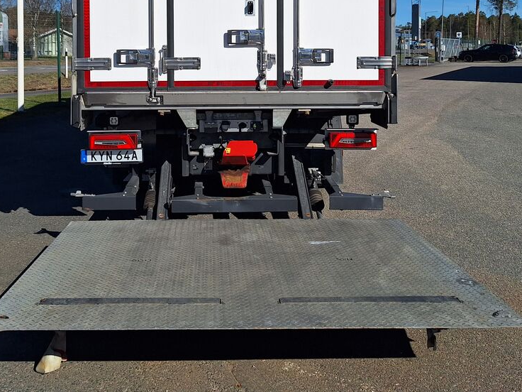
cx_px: 208
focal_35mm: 40
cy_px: 60
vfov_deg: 34.5
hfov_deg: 46.5
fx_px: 603
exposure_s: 1/6250
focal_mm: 5.54
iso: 40
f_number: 1.8
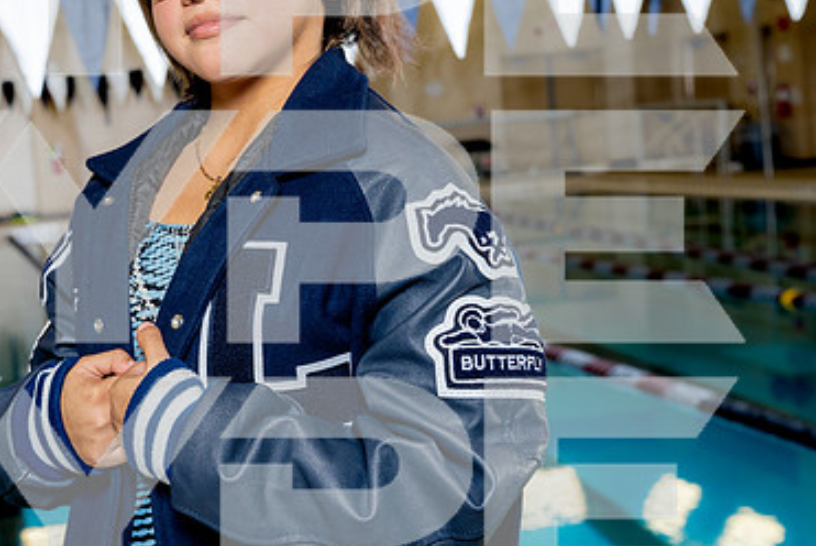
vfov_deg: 18.2
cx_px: 185
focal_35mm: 75
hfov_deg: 26.6
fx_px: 1701
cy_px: 228
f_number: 5.6
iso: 320
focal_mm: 48
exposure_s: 1/250
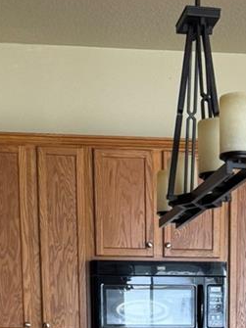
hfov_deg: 17.0
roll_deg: -0.3
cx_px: 200
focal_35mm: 86
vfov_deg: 20.1
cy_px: 473
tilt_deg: -7.9
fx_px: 815
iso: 200
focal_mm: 6.76
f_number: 1.78
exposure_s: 1/121
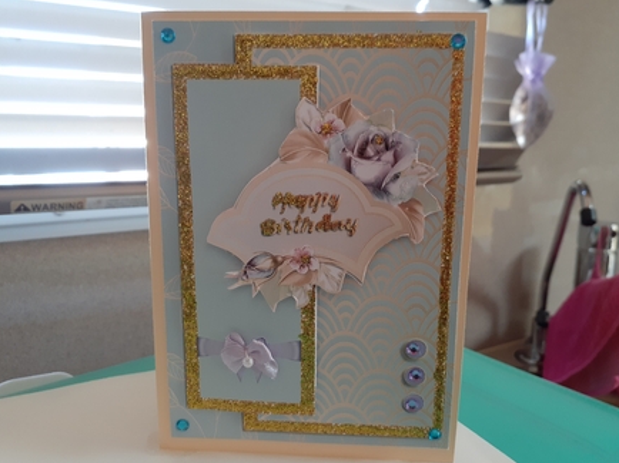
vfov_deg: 49.7
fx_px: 500
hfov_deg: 63.5
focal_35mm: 28
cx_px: 314
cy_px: 227
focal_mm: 3.6
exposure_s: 1/25
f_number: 1.9
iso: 250
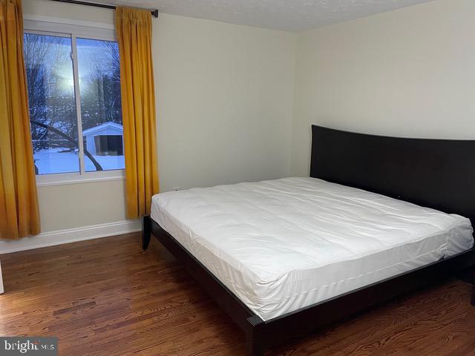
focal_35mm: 26
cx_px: 238
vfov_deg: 53.1
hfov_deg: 67.3
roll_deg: -0.8
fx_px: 357
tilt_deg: -11.8
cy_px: 178
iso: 320
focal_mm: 4.2
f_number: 1.6
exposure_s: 1/60
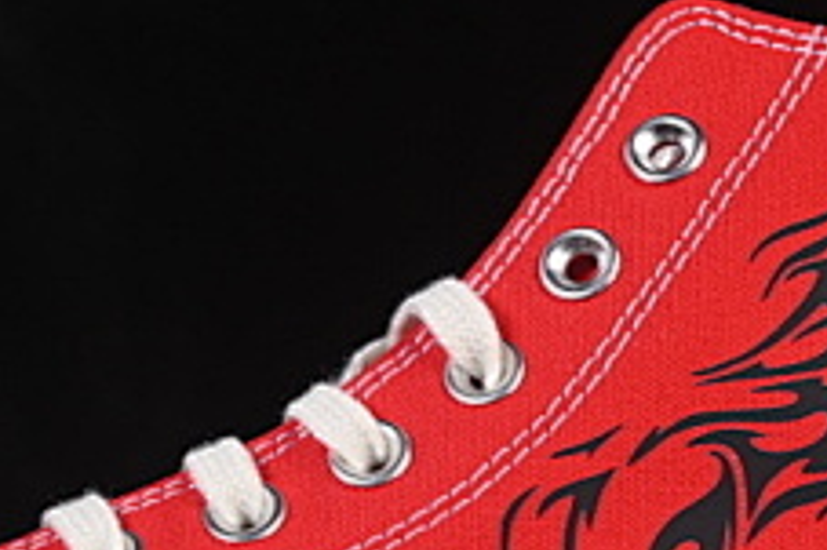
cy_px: 432
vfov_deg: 5.2
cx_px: 342
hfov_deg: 7.8
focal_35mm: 264
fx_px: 6060
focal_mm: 50
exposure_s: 1/80
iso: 160
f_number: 8
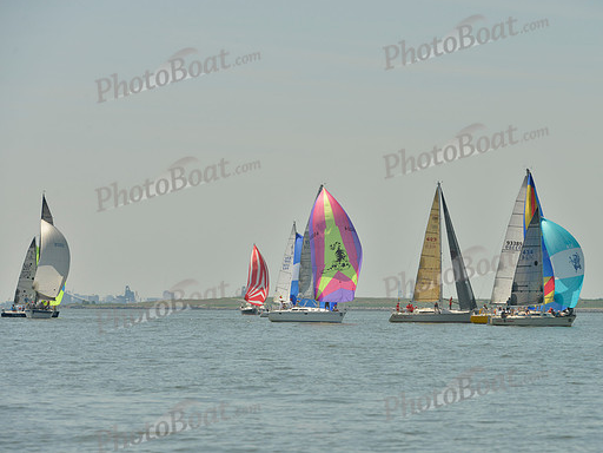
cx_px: 323
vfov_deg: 6.8
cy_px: 226
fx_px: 3797
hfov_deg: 9.1
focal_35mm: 218
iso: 200
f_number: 8
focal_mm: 200
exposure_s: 1/1000
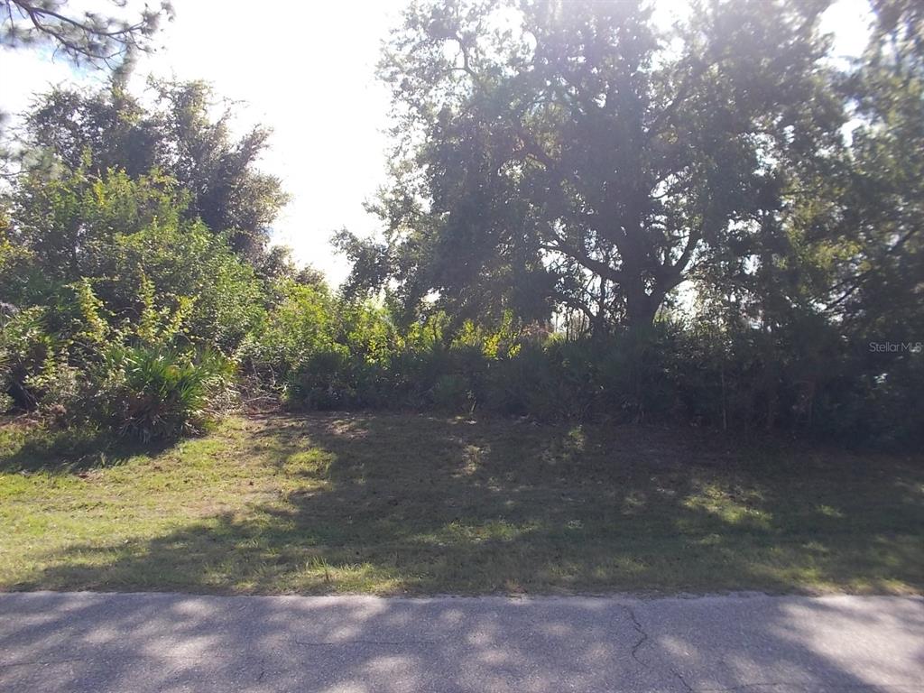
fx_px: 774
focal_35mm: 29
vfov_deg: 48.2
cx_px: 462
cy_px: 346
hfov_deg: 61.7
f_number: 3.3
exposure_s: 1/400
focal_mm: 4.1
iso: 80
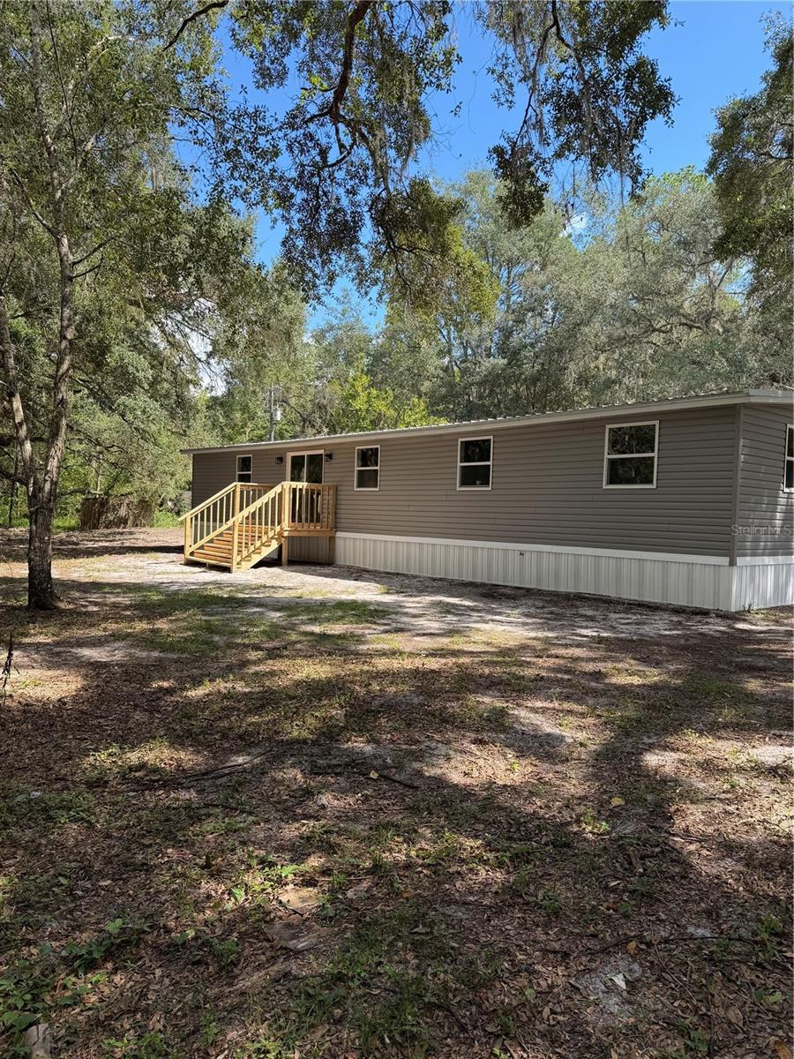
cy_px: 530
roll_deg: -2.4
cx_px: 397
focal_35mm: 24
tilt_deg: -0.9
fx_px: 734
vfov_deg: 71.6
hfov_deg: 56.8
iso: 80
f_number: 1.78
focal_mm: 6.76
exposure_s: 1/1075
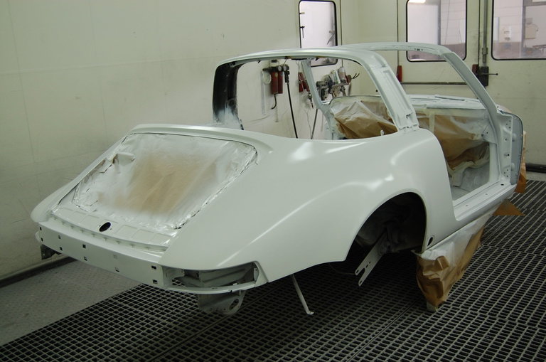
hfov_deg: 53.2
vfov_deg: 36.7
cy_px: 181
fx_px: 545
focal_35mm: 36
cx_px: 273
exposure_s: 1/80
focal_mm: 24
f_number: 4.5
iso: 400
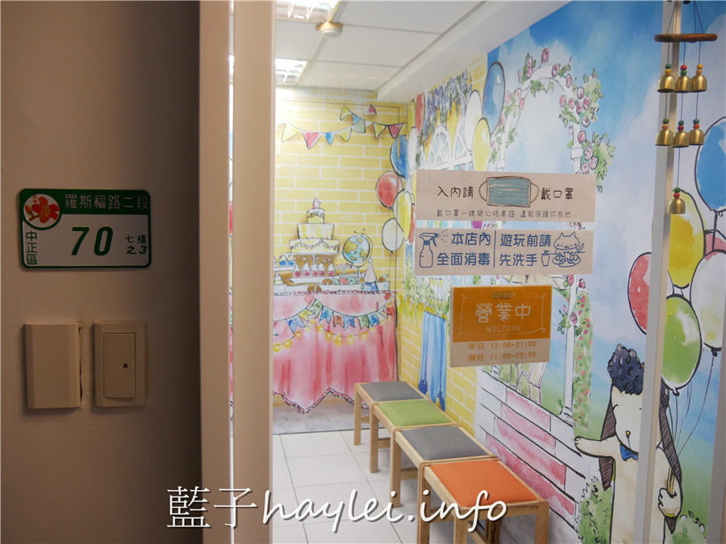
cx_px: 363
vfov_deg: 49.7
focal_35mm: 28
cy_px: 272
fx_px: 587
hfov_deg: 63.4
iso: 1000
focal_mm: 14
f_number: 3.5
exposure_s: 1/125
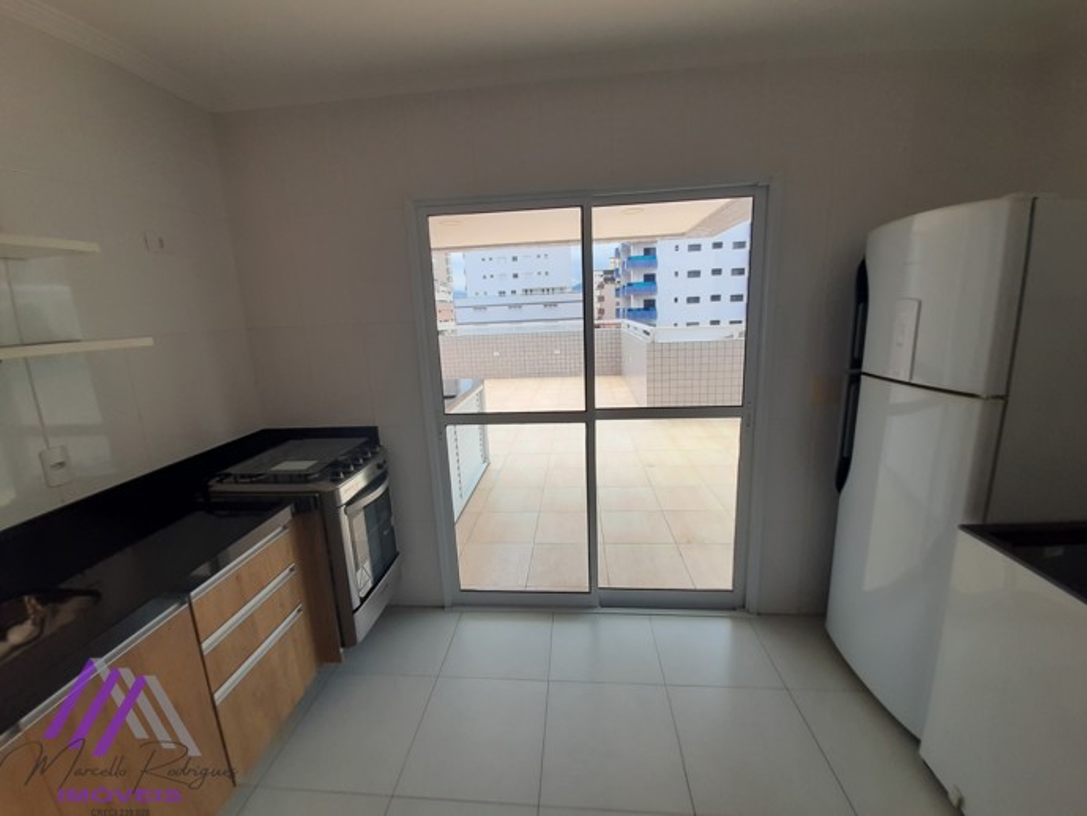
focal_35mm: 13
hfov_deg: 106.2
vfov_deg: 89.9
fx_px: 408
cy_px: 408
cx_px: 544
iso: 40
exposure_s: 1/339
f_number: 2.2
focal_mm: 1.42
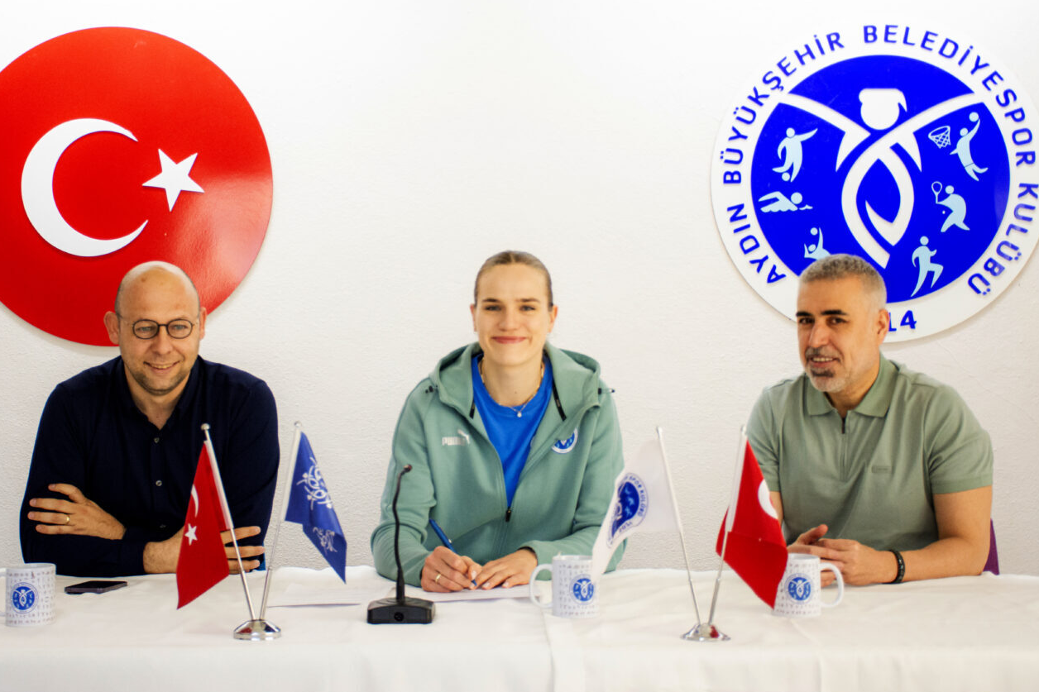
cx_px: 514
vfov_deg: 25.3
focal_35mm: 54
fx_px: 1544
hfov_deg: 37.2
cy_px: 343
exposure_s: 1/400
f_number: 4.5
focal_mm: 35
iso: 2500
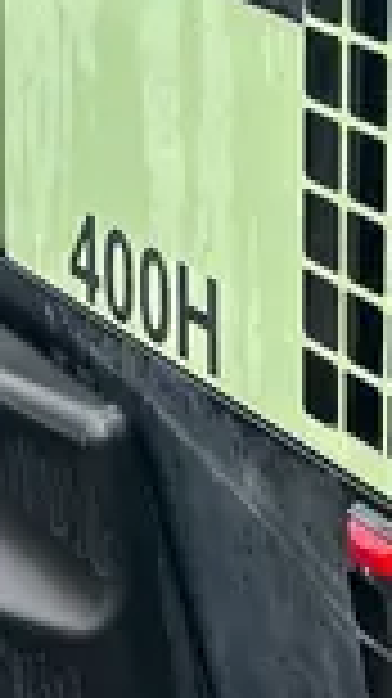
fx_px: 2480
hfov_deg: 8.9
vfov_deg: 15.9
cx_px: 496
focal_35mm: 134
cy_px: 137
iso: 50
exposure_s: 1/723
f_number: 1.5
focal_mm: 5.7
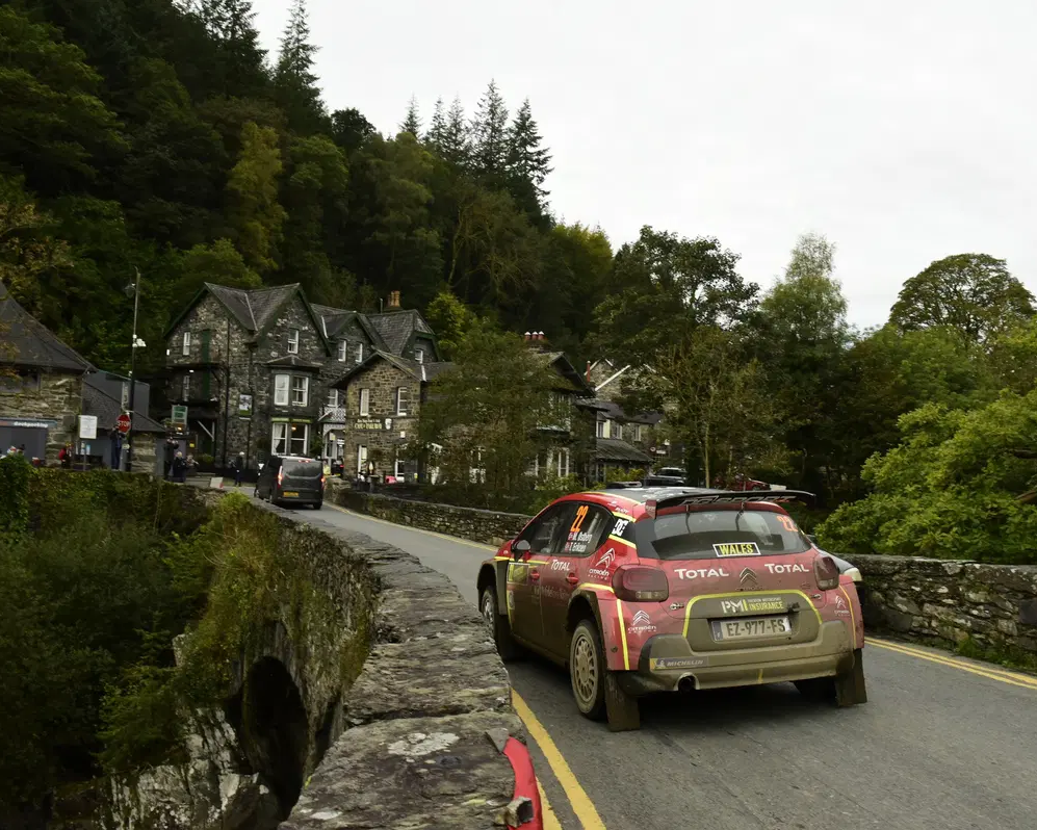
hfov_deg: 51.5
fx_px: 1074
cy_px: 415
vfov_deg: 42.2
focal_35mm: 35
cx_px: 556
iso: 2500
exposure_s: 1/250
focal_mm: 31
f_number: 11
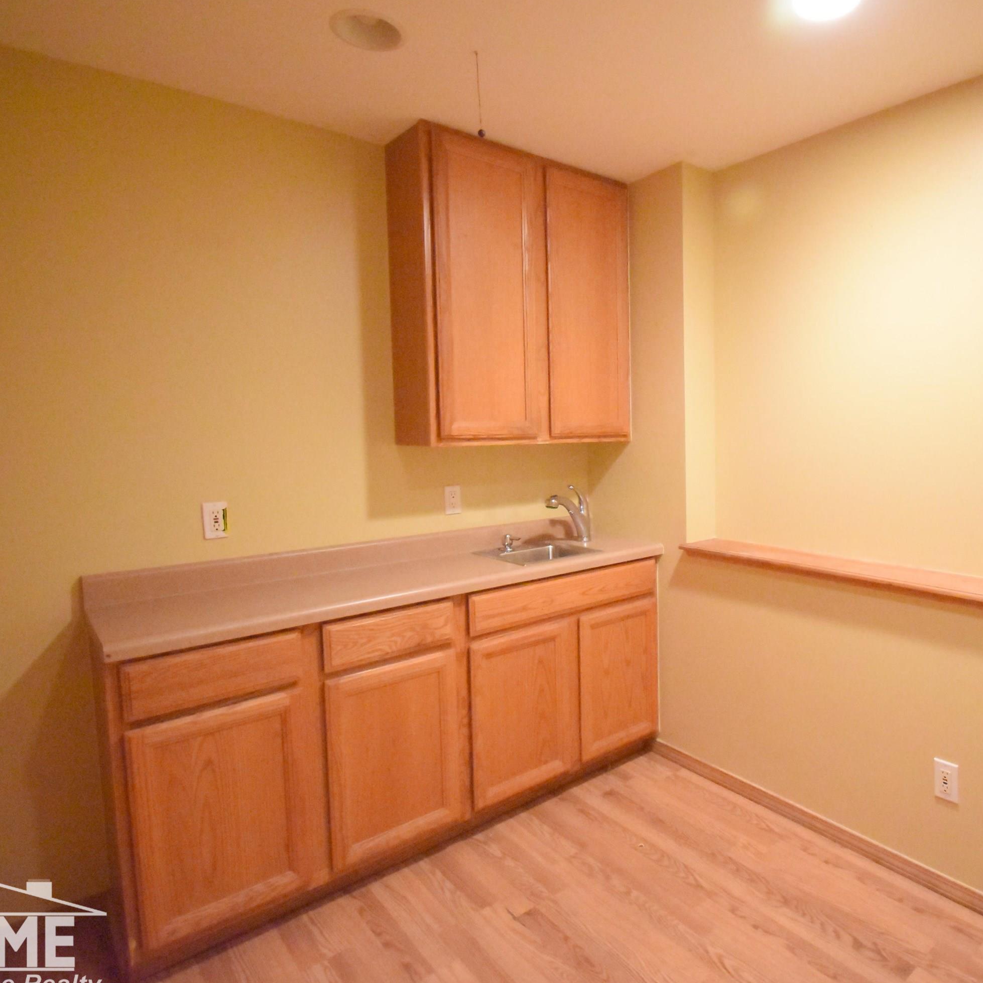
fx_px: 643
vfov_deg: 74.8
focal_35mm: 20
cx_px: 635
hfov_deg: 73.1
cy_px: 487
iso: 12800
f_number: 4.5
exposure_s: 1/60
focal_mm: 10
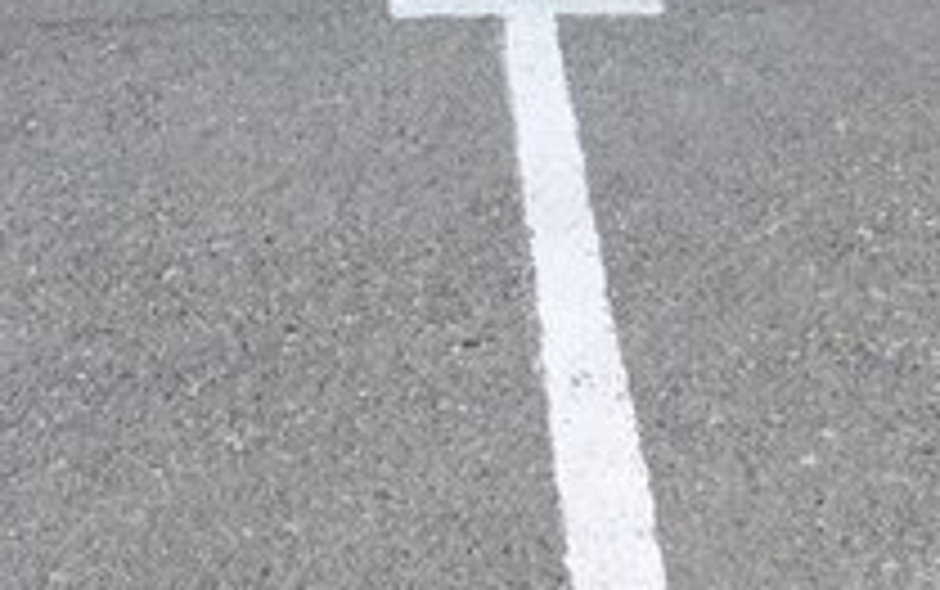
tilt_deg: -5.3
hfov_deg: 28.1
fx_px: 1872
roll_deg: +0.4
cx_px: 364
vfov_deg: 15.5
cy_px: -455
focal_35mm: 73
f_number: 2.2
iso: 32
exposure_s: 1/384
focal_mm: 4.15
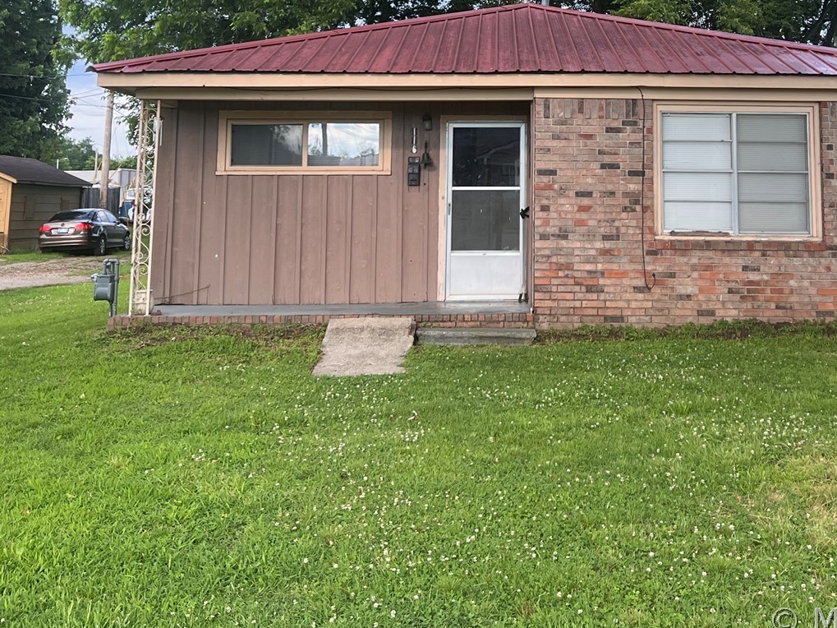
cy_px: 56
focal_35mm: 49
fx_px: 1185
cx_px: 512
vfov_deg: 28.5
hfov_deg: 38.7
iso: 50
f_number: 1.5
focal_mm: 5.7
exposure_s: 1/700
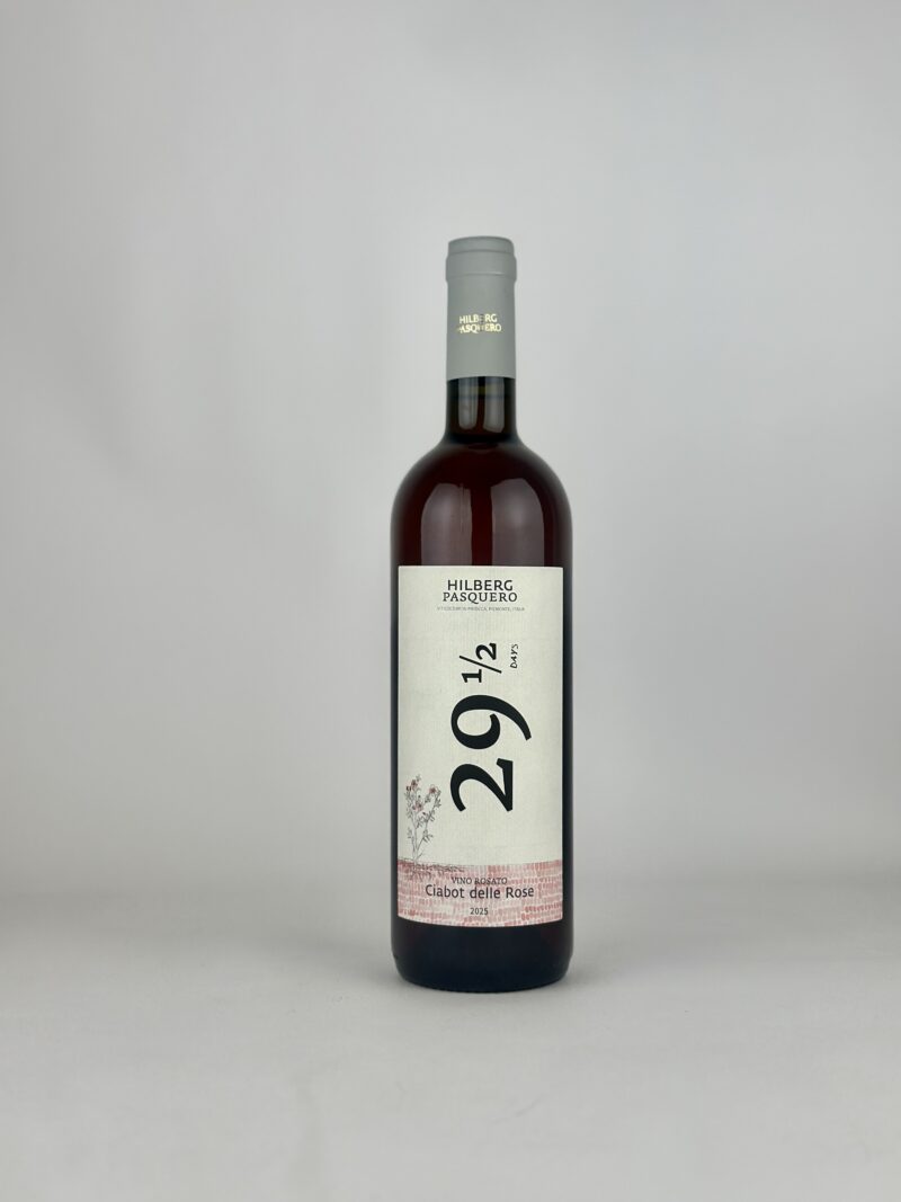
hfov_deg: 30.3
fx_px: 1666
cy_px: 601
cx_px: 450
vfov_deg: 39.7
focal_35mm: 48
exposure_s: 1/1289
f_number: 1.78
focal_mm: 6.86
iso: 80
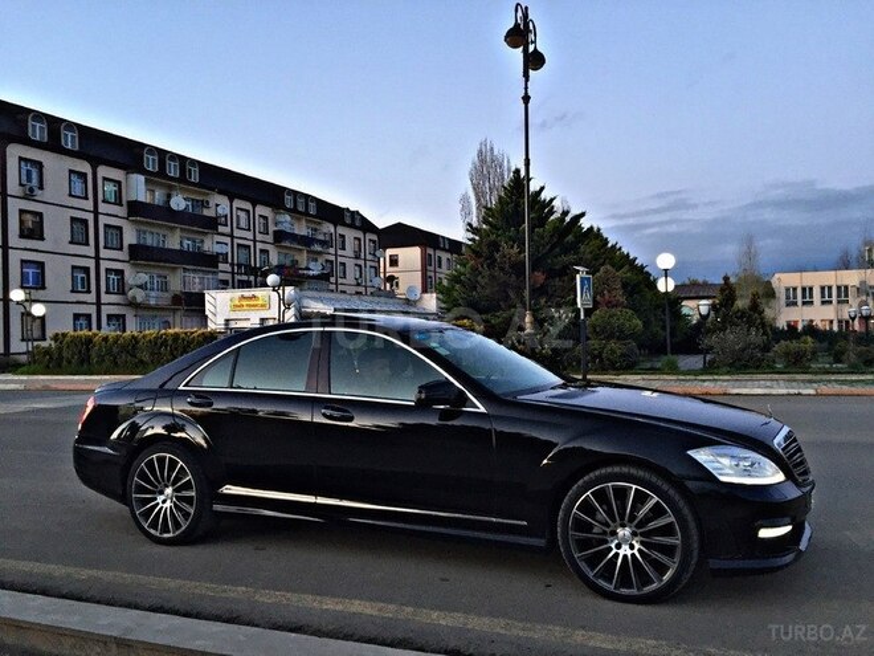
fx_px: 732
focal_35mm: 29
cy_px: 328
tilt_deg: +1.3
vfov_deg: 48.2
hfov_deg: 61.7
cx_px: 437
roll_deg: +0.7
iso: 125
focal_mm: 4.15
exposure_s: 1/33
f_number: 2.2
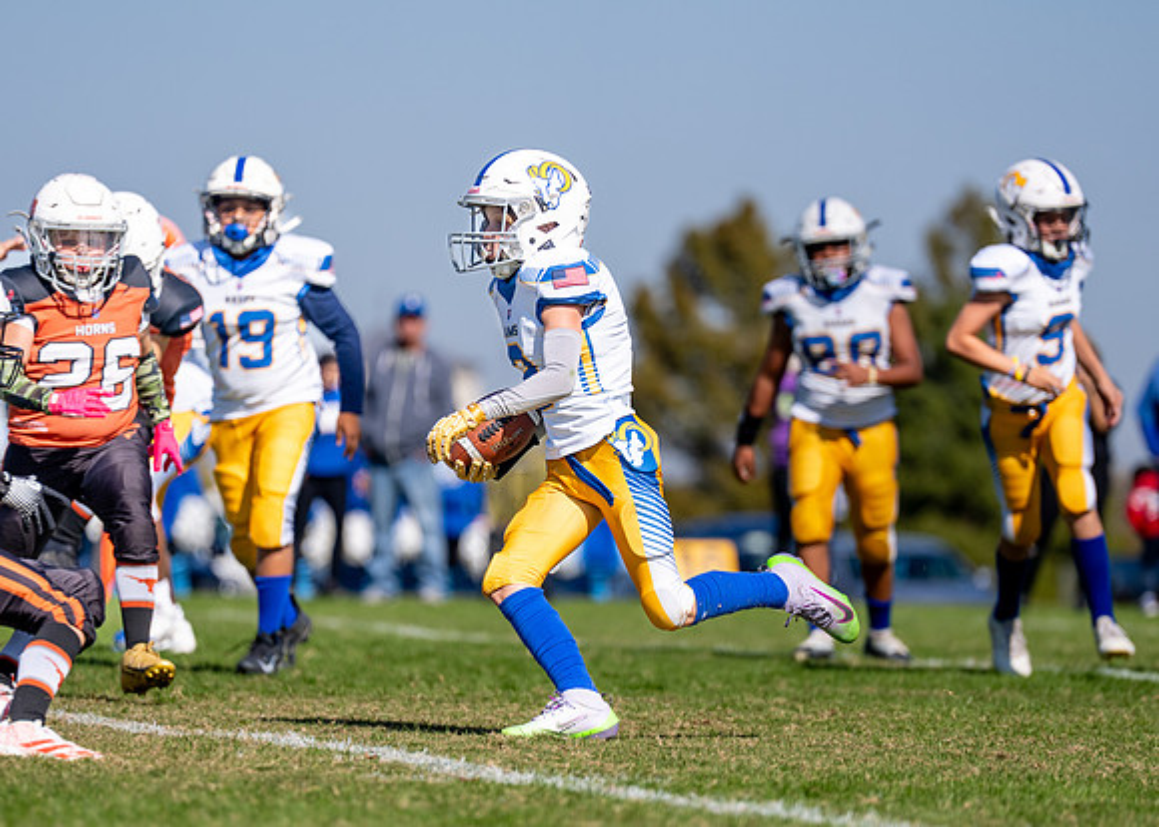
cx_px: 608
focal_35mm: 307
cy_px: 481
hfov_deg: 6.6
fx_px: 10101
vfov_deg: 4.7
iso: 100
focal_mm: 200
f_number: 2.8
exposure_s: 1/4000
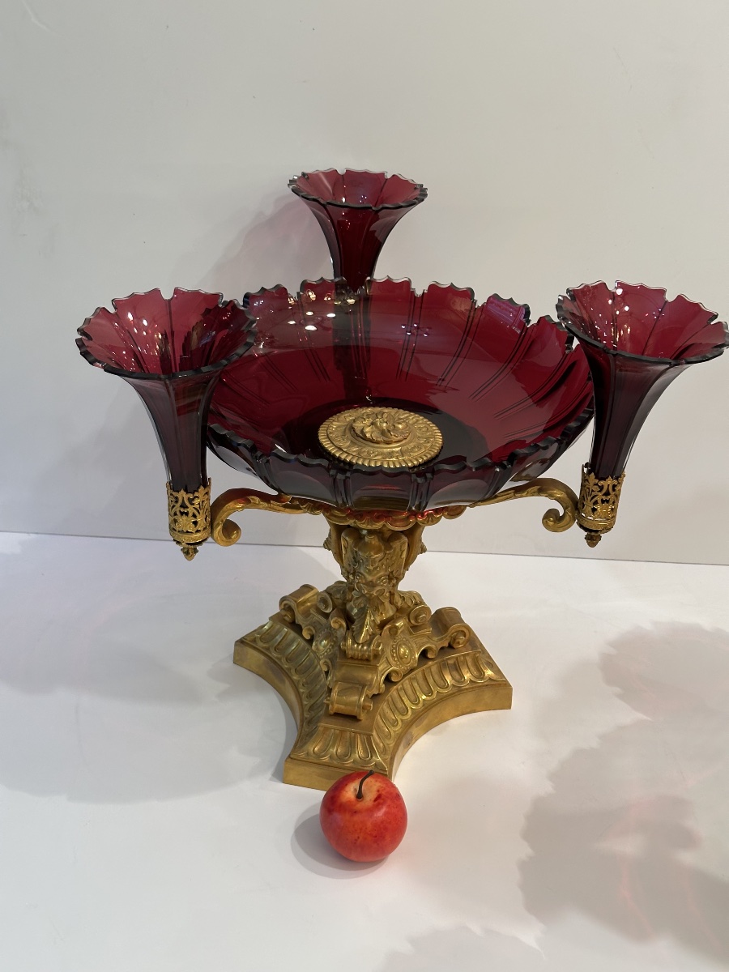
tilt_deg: -31.6
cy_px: 486
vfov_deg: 39.7
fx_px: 1348
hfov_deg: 30.3
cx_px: 364
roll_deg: -4.1
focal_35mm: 48
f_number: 1.78
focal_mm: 6.86
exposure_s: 1/50
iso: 100
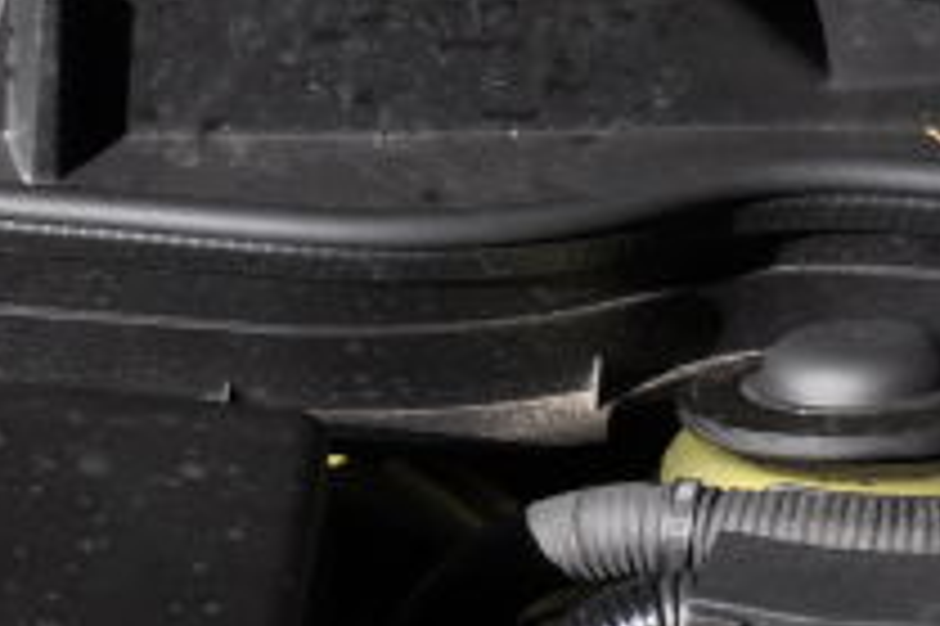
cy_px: 797
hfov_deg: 10.3
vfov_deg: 7.4
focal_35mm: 183
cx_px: -994
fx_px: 4786
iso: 200
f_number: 10
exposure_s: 1/100
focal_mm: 25
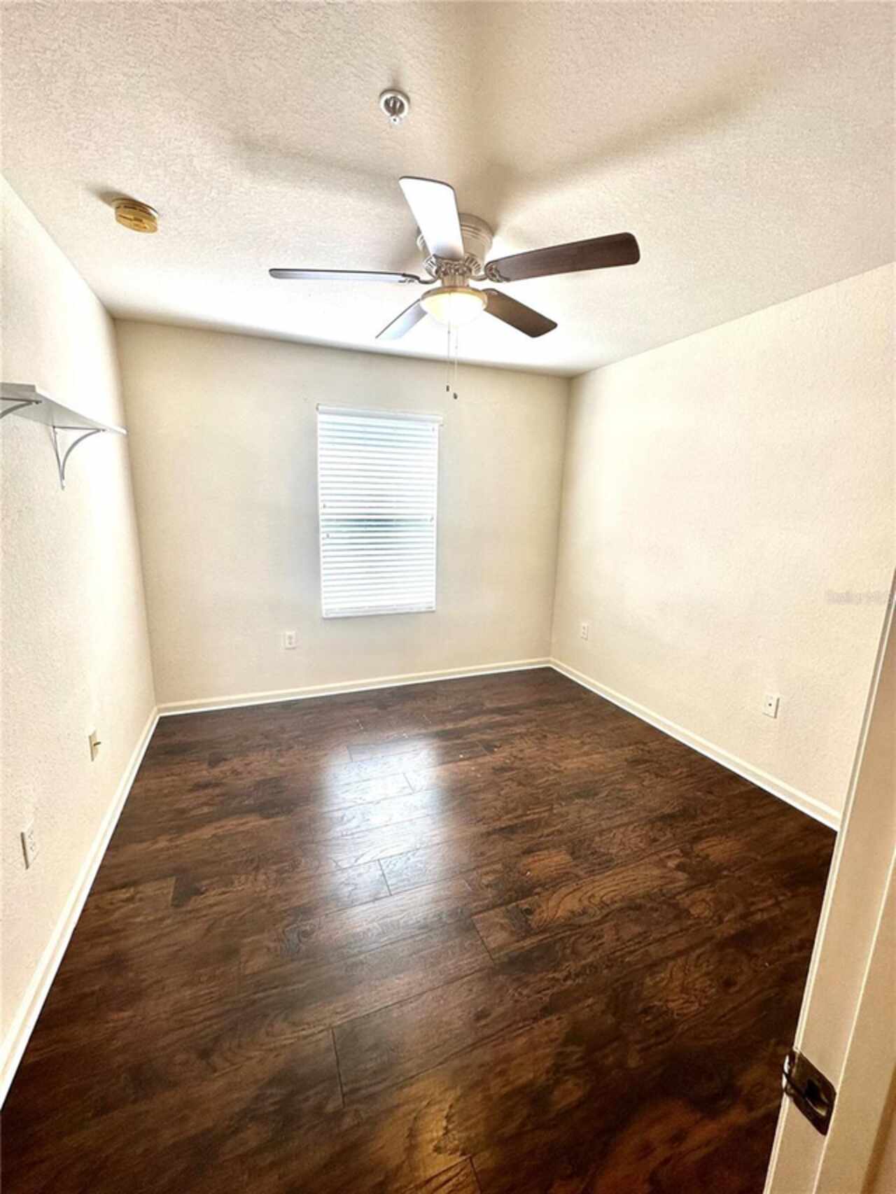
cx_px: 448
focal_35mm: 14
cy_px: 597
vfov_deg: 102.1
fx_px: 483
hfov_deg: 85.7
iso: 50
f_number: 2.2
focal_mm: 2.22
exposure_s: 1/99
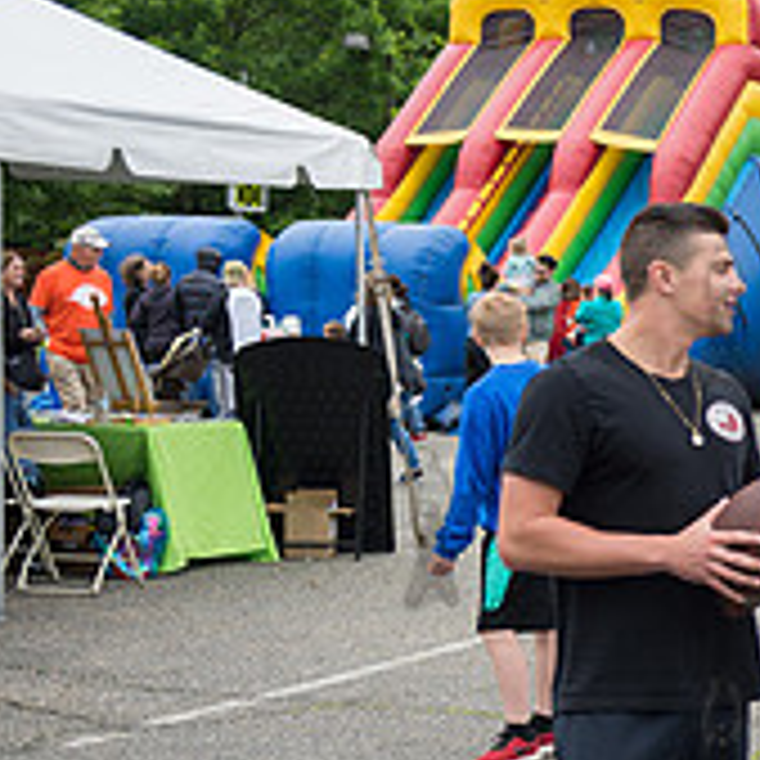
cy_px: 528
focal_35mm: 99
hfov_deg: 15.5
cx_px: 1300
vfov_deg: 17.5
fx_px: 2459
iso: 200
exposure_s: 1/1000
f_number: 3.5
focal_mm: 34
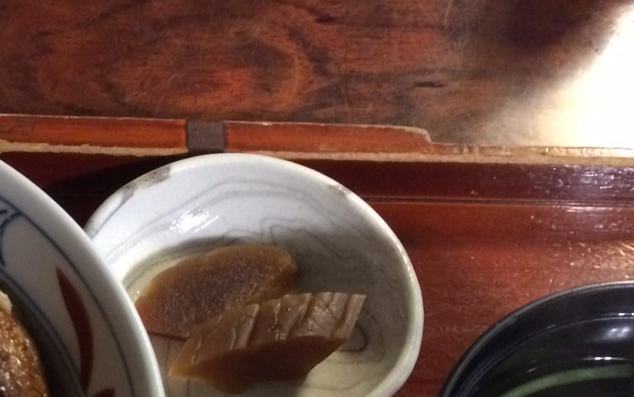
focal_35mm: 73
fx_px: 1262
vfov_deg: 17.0
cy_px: 496
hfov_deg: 27.2
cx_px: 60
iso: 400
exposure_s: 1/15
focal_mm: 4.12
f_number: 2.2
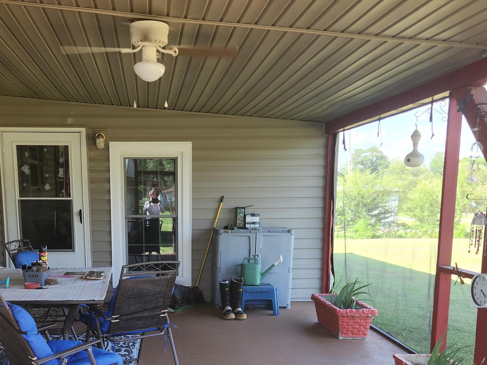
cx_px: 180
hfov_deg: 46.3
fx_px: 563
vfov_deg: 34.8
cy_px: 294
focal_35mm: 40
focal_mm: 5.4
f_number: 1.8
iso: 20
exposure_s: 1/60
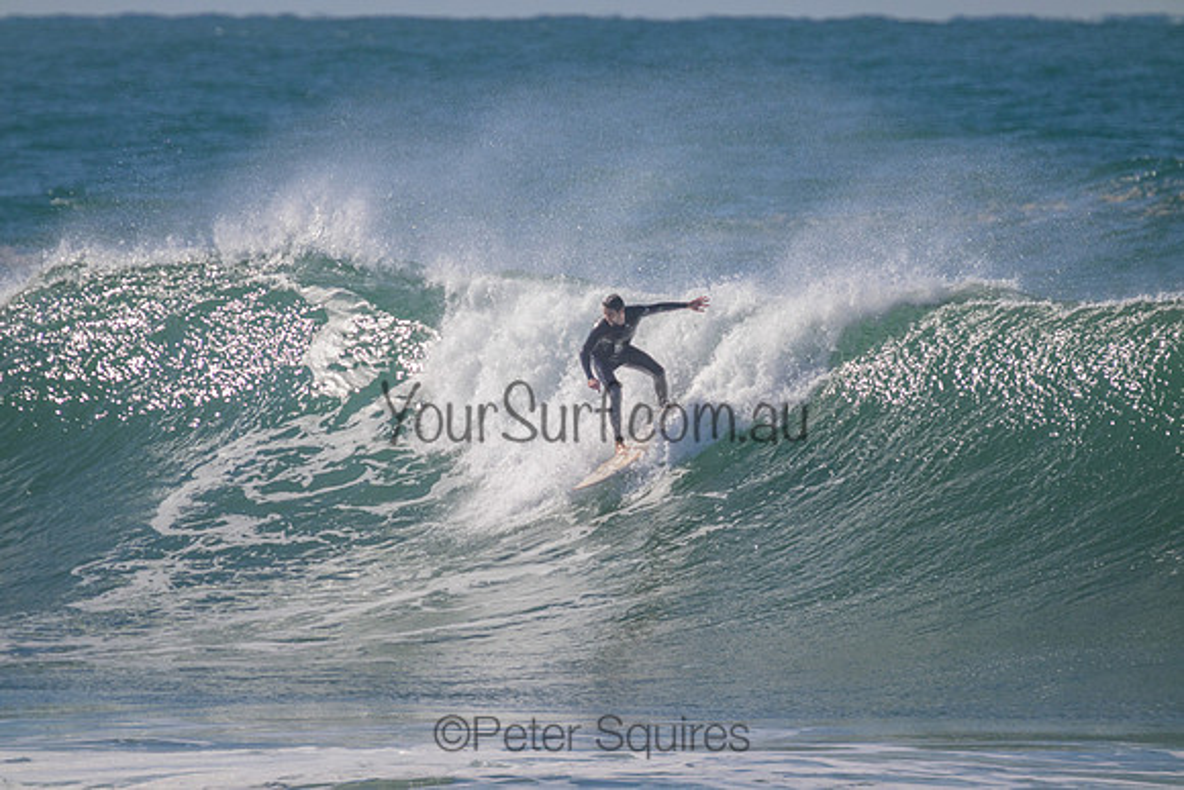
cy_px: 395
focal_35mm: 800
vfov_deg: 1.7
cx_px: 592
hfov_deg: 2.6
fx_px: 26316
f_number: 11
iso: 720
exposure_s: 1/2000
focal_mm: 800
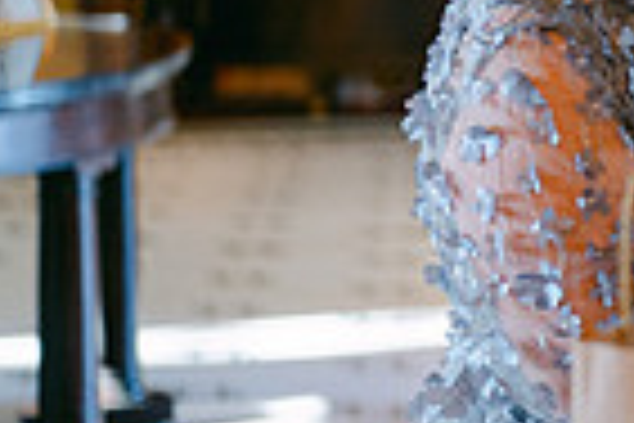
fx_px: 3610
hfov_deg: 9.5
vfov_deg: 6.7
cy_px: 58
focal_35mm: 205
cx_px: 1174
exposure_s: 1/125
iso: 900
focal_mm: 50
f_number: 2
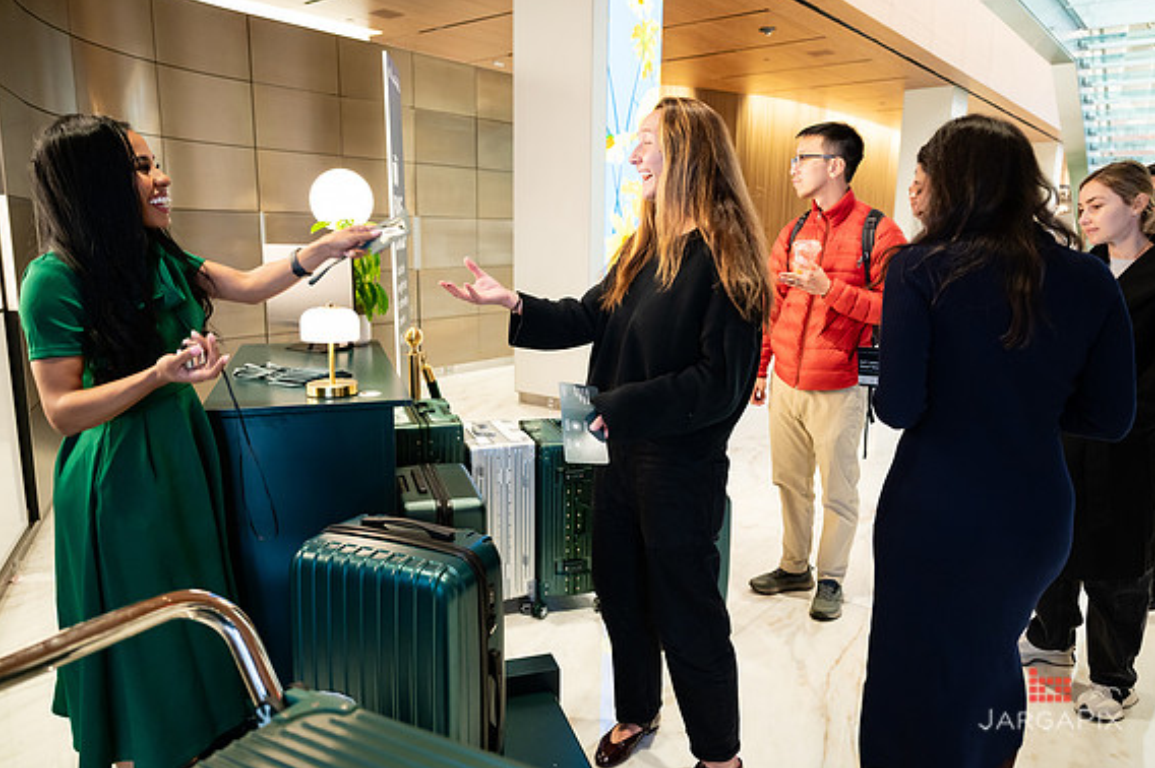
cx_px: 584
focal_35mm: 25
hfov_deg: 71.5
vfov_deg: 51.2
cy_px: 382
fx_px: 802
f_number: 3.2
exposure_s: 1/160
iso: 1600
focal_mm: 24
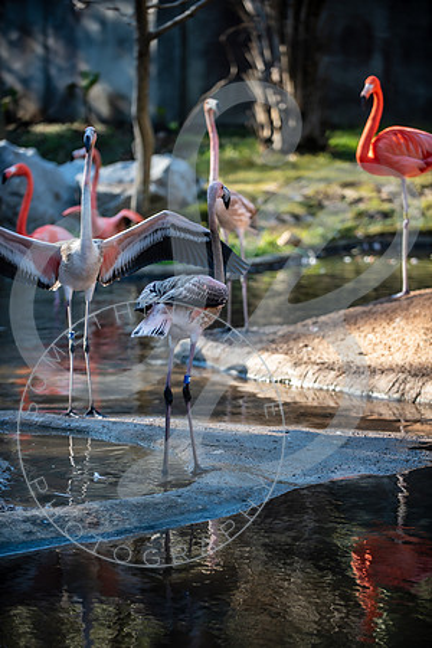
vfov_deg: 17.1
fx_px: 2160
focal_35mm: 120
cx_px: 216
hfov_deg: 11.4
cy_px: 324
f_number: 2.8
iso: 200
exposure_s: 1/400
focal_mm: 120
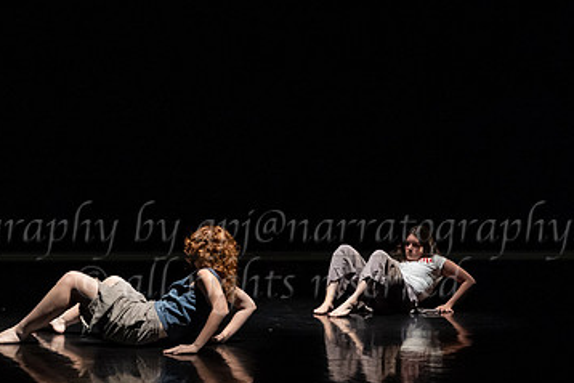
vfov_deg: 14.1
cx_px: 337
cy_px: 193
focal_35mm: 97
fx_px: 1547
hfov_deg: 21.0
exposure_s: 1/400
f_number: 4
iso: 4000
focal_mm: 50
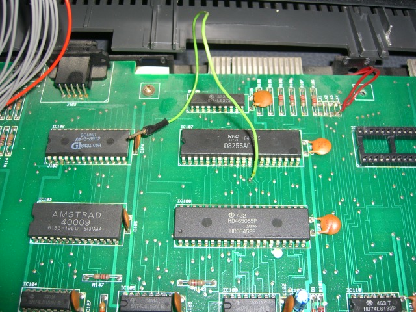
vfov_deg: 37.7
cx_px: 208
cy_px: 156
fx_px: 457
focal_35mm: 38
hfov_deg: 49.0
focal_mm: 7.9
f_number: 2.8
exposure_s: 1/60
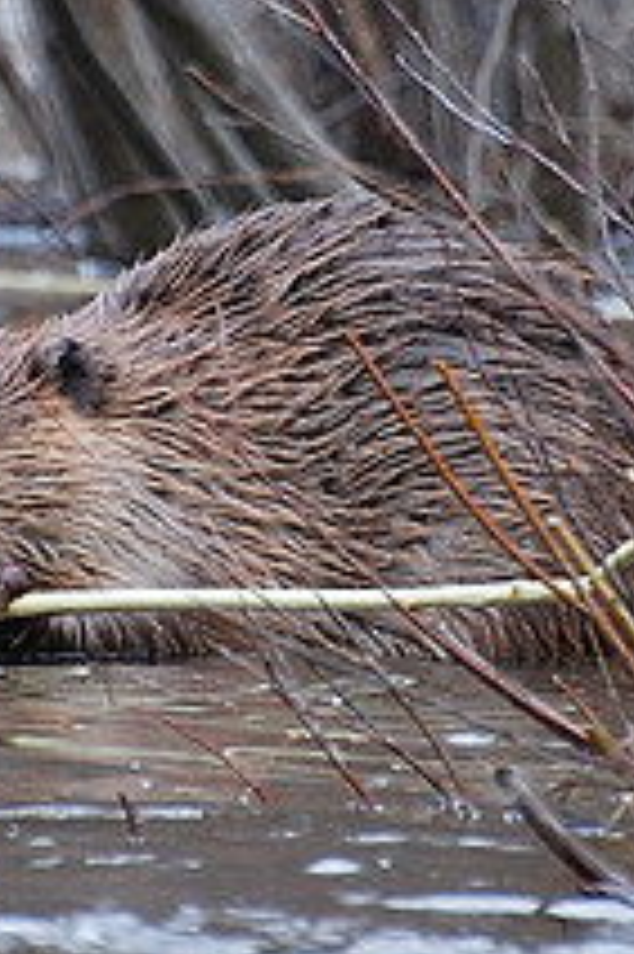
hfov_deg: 1.1
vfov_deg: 1.7
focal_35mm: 1232
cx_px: 157
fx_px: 32596
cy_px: 209
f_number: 5.6
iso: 400
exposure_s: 1/80
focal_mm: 300
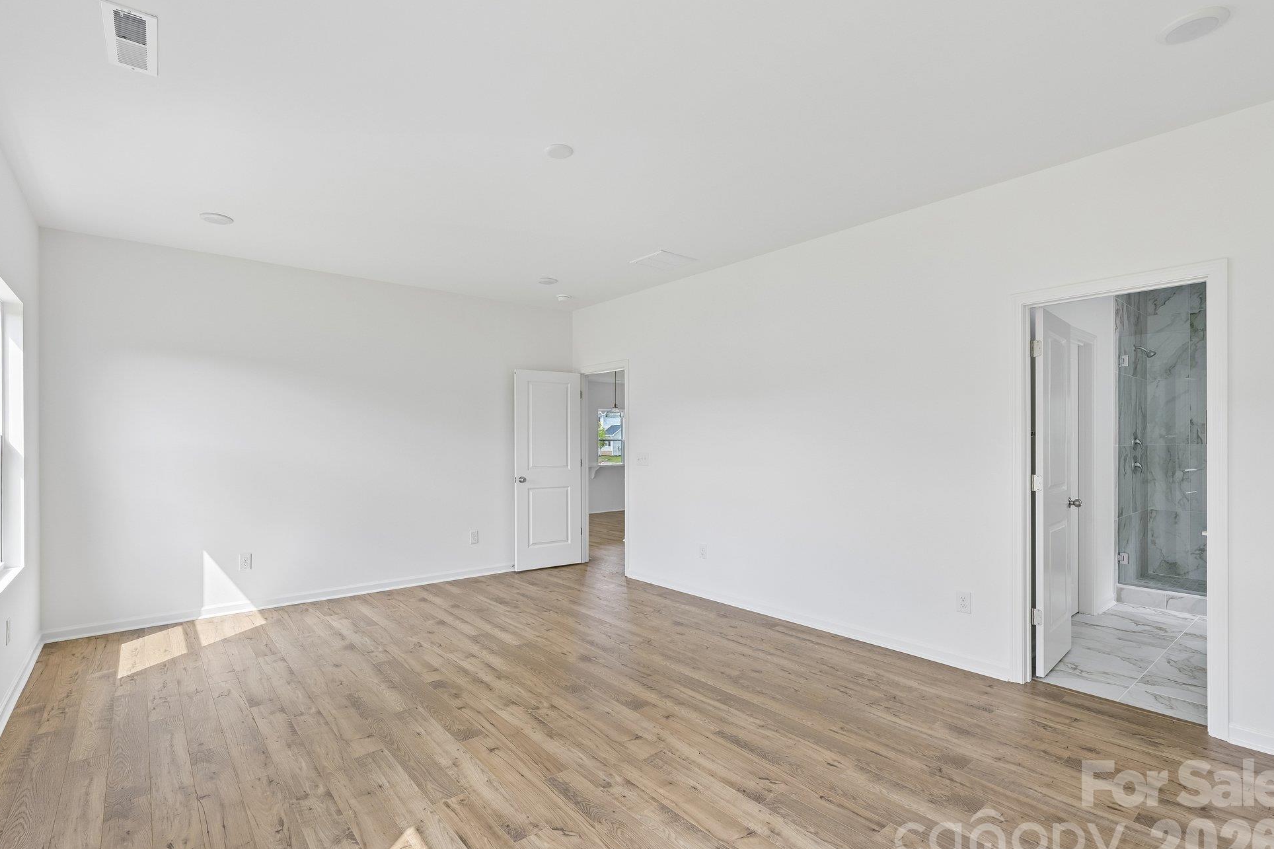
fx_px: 602
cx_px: 616
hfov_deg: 93.2
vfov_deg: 70.4
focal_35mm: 17
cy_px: 439
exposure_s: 1/15
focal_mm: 16
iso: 160
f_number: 8
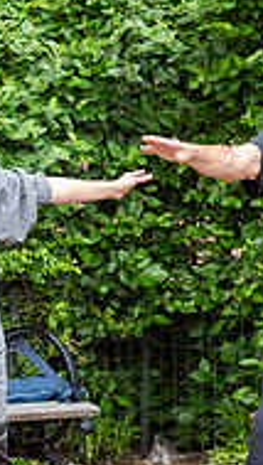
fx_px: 5650
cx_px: 172
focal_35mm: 458
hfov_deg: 2.7
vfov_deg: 4.7
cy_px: 221
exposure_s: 1/500
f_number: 3.5
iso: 400
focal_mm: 120
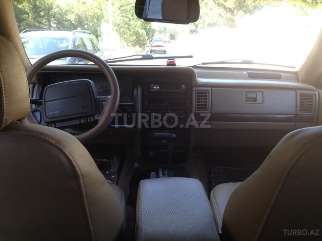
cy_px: 120
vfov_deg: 40.7
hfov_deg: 52.6
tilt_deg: -17.2
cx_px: 161
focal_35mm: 35
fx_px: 326
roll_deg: +0.1
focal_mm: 4.28
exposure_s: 1/60
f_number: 2.4
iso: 50
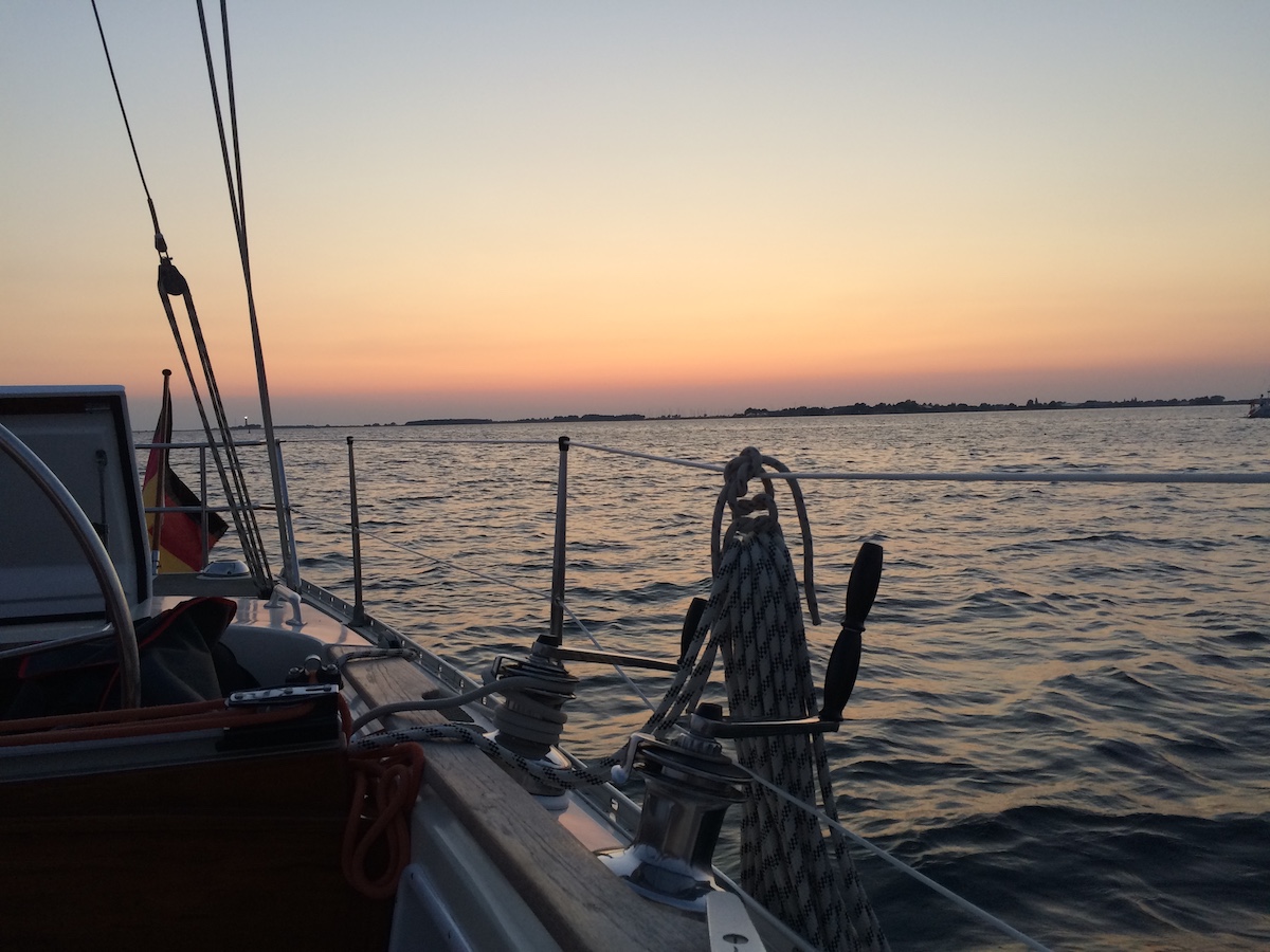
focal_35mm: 29
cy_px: 476
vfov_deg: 48.2
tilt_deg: -3.8
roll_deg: +1.7
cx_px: 635
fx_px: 1064
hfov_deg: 61.7
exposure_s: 1/33
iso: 40
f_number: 2.2
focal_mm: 4.15
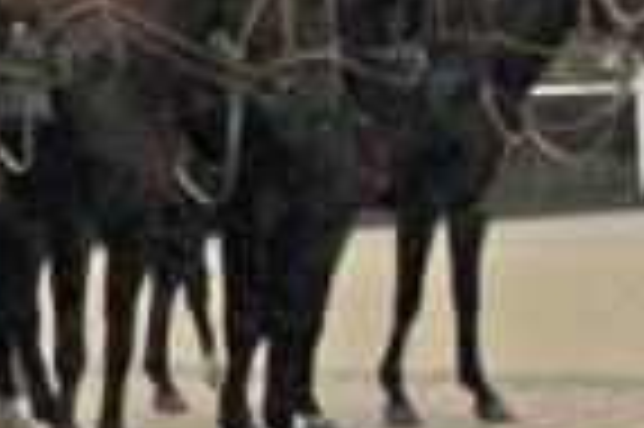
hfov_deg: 9.2
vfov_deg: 6.8
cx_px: -865
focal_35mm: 201
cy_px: -122
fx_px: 3592
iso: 400
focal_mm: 24
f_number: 8
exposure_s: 1/1000
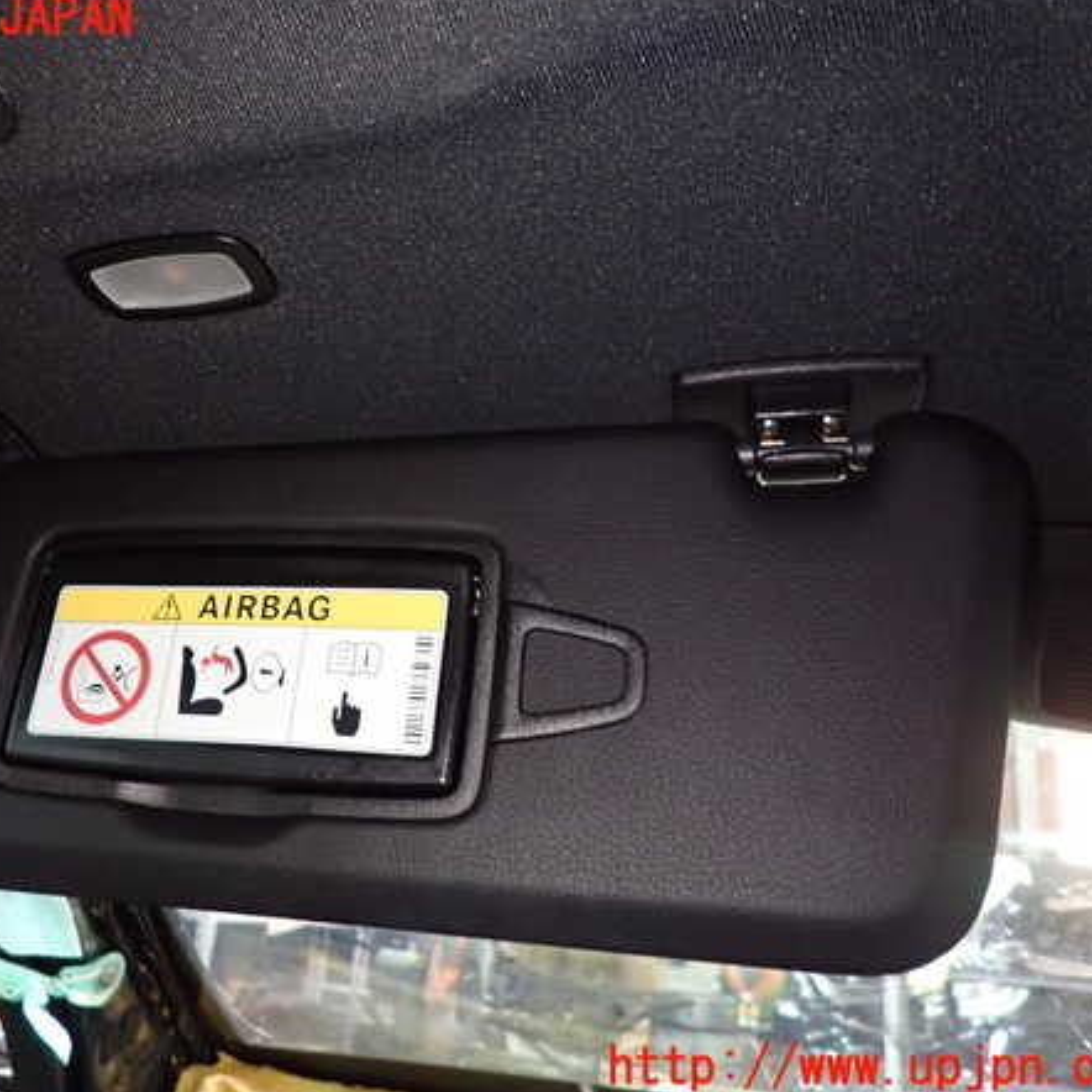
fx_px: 1071
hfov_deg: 53.6
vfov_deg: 54.0
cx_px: 425
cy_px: 544
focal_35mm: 30
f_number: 2
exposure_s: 1/20
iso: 800
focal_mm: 4.5
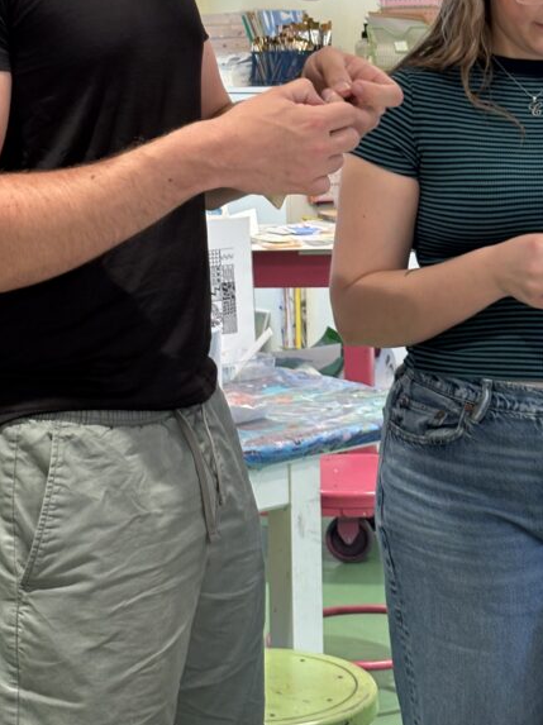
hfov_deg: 15.9
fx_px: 1947
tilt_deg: -0.9
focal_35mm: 93
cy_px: 106
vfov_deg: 20.8
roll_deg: +0.3
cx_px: 323
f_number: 1.6
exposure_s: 1/60
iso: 64
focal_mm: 5.96
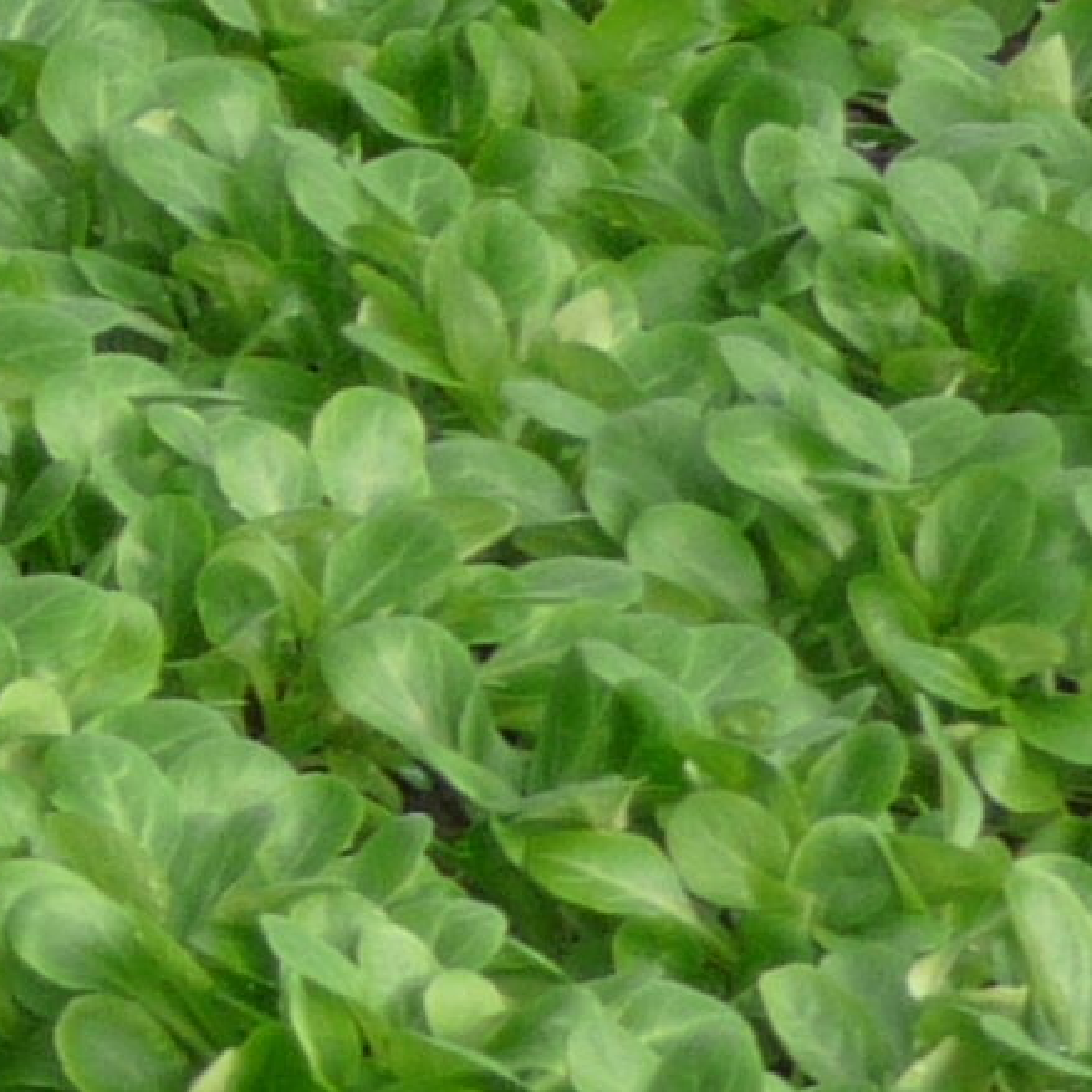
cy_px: -1851
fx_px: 15383
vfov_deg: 4.0
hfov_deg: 3.8
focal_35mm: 431
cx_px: -3099
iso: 100
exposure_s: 1/125
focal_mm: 10.5
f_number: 4.5
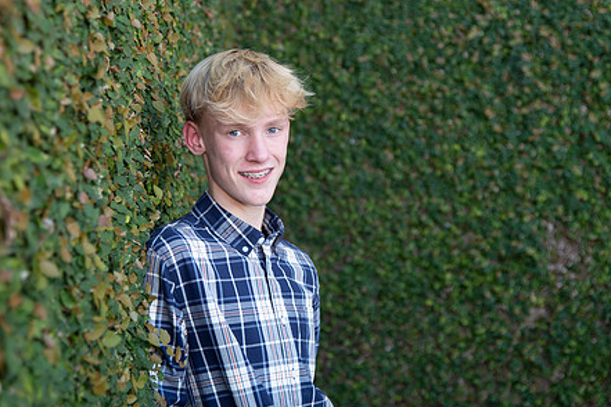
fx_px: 1561
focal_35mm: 92
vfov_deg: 14.9
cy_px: 183
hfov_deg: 22.1
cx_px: 328
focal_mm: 70
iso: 640
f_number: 4
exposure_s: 1/320
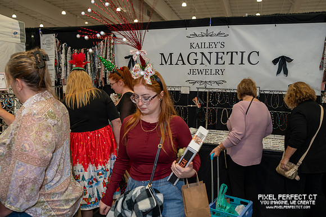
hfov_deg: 61.1
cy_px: 108
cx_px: 163
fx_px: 276
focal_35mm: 30
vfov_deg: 42.9
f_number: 4
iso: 720
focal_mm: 30.5
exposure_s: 1/60
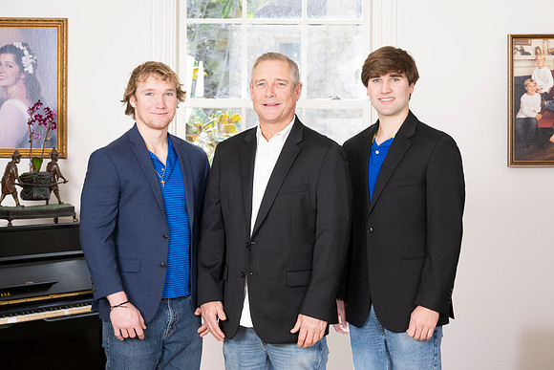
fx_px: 1204
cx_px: 285
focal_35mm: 78
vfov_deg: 17.5
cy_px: 183
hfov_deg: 25.9
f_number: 8
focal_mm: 75
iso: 320
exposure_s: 1/80
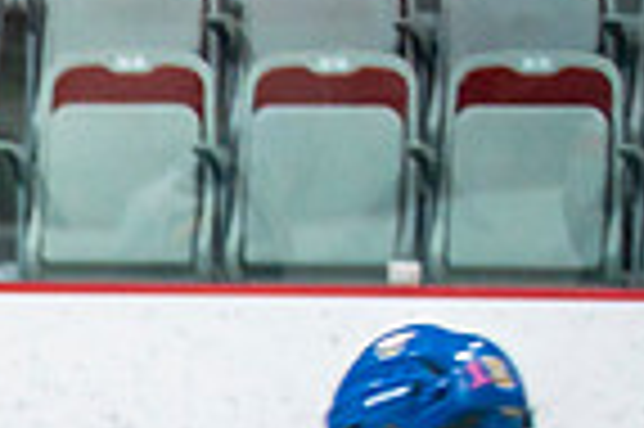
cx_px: -1442
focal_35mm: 690
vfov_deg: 2.0
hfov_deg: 2.9
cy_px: 781
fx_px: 12329
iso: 500
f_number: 3.2
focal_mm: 102
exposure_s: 1/640
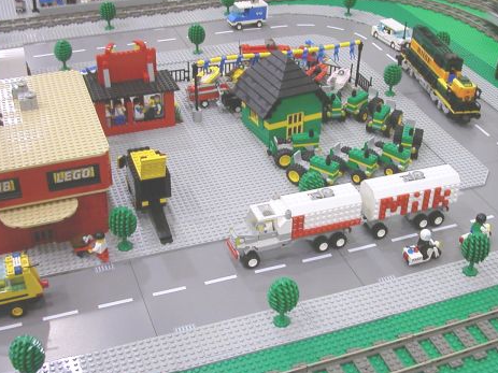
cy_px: 234
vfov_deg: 30.1
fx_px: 690
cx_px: 311
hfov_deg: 39.4
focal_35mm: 48
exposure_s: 1/15.4
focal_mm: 5.6
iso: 100
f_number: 2.7
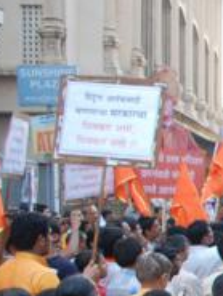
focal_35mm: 98
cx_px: 552
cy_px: 314
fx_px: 841
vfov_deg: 19.3
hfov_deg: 11.9
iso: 400
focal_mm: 18
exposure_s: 1/80
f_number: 4.5
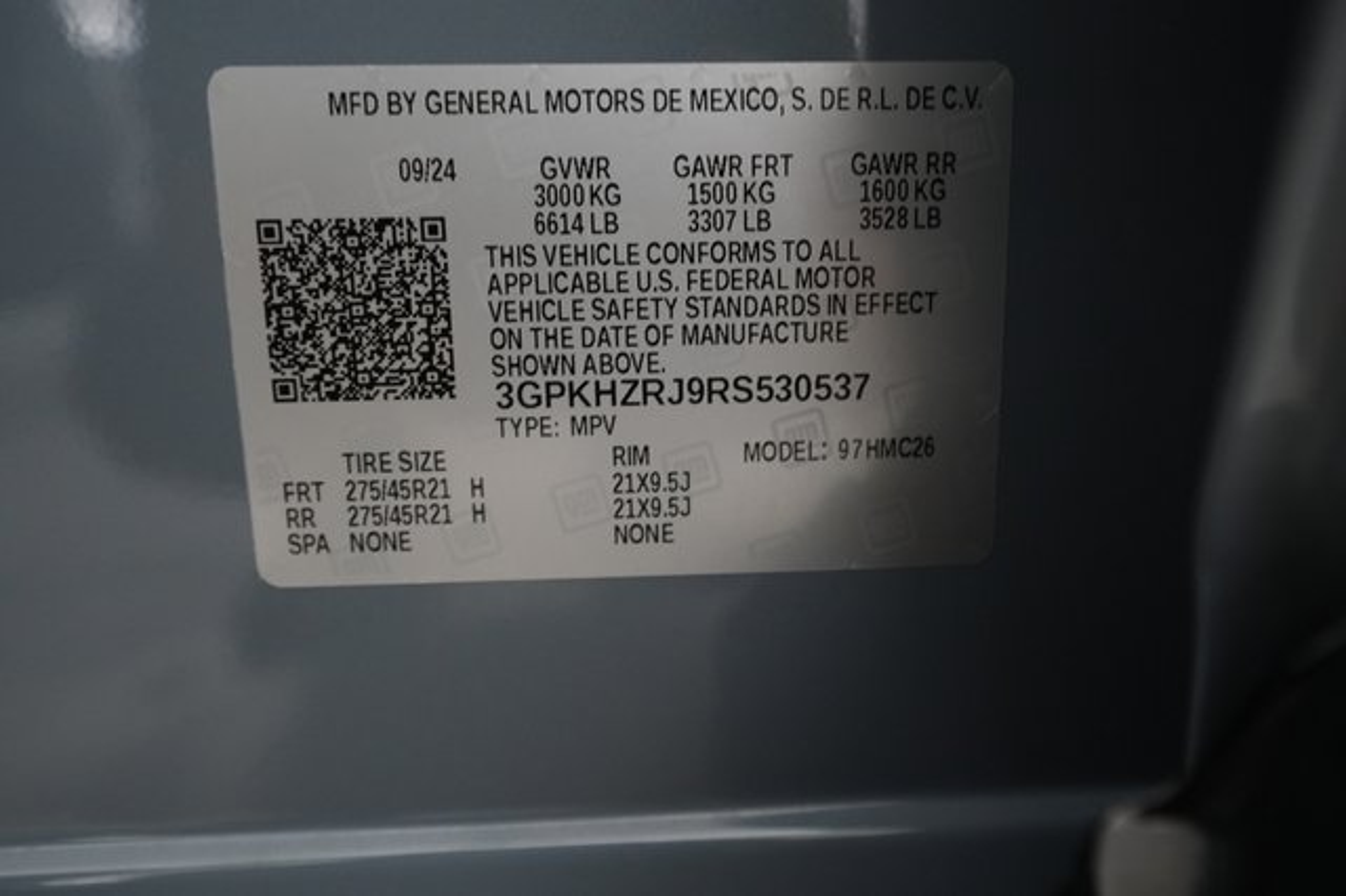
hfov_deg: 65.5
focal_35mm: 28
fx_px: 1046
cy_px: 448
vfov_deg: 46.4
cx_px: 673
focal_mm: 28
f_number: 4.5
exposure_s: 1/50
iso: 4000
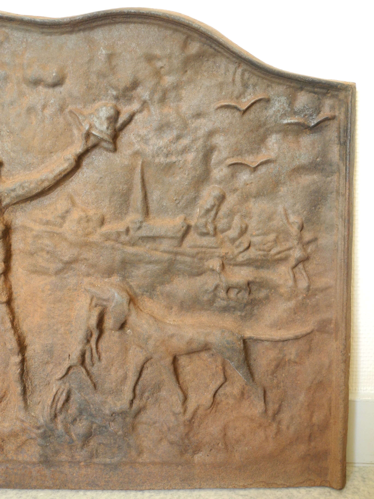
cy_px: 250
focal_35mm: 35
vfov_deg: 52.6
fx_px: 504
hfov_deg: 40.7
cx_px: 187
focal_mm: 7.4
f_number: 3.2
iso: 313
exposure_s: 1/30
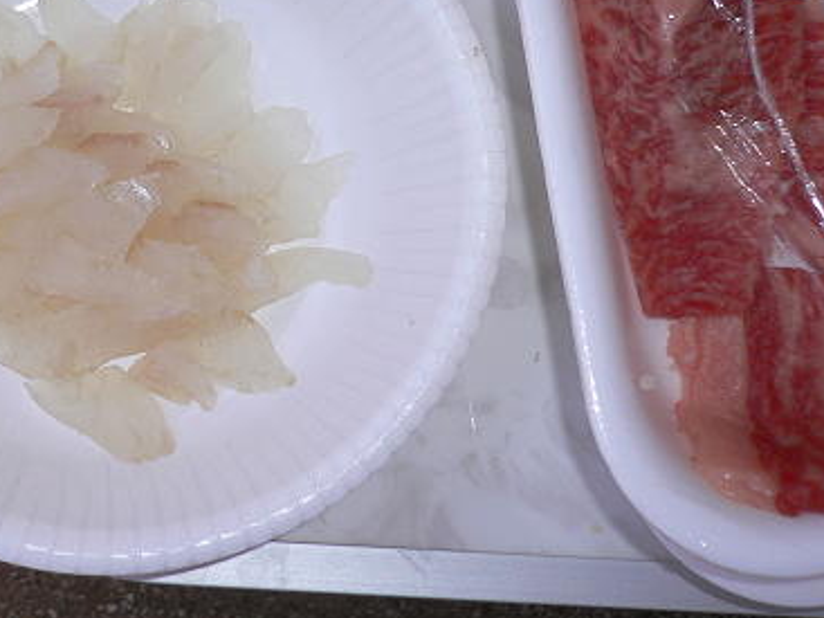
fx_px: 1452
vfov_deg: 23.7
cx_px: 200
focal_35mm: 61
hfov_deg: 31.1
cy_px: 130
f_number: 2.8
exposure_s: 1/640
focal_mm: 5.8
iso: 80
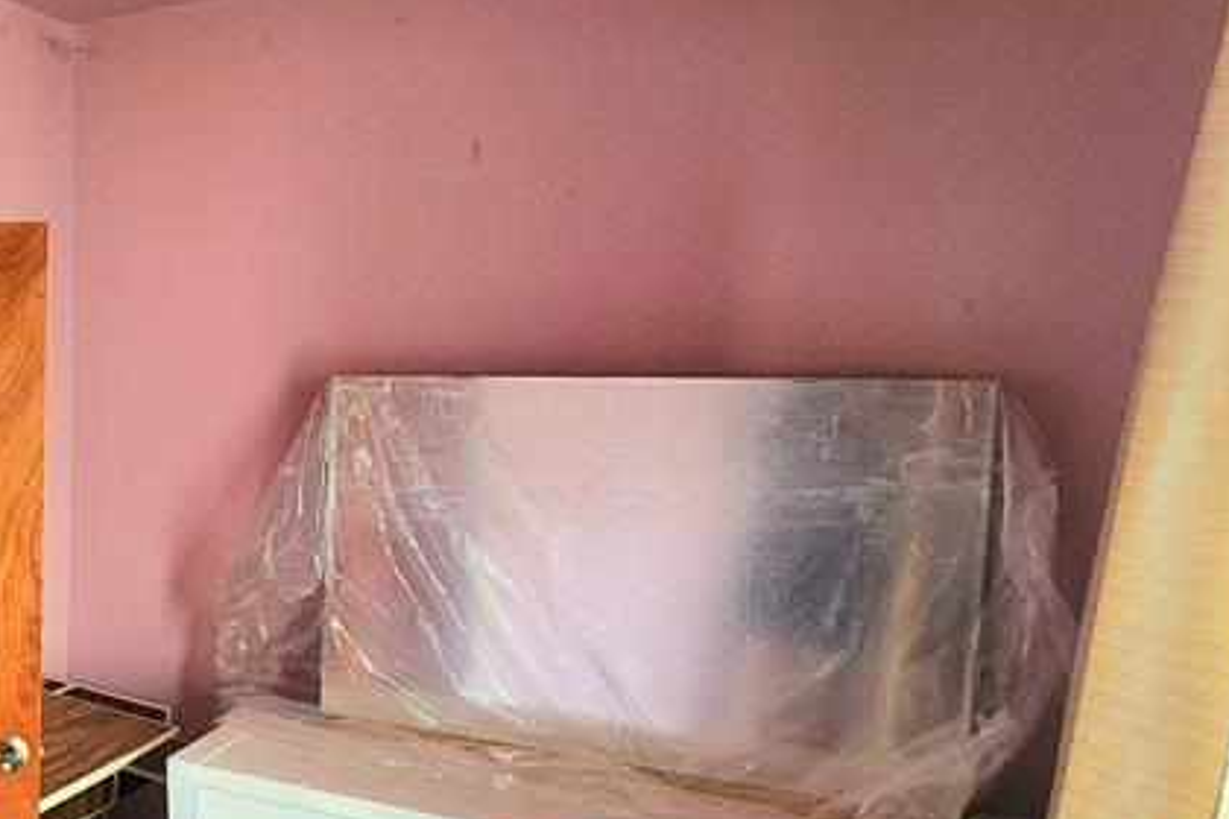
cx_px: -190
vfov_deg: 39.8
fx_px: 1126
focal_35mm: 33
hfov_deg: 42.0
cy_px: 486
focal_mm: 2.2
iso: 320
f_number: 2.2
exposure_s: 1/30
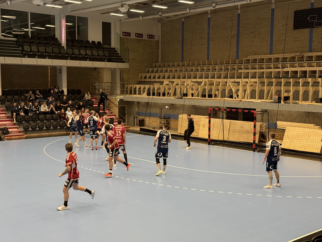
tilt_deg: -5.4
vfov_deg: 30.3
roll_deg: -1.4
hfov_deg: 39.7
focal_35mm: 48
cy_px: 121
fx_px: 446
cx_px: 161
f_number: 1.78
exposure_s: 1/172
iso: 64
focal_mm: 6.76
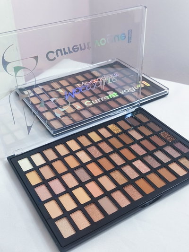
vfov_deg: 47.9
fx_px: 284
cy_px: 126
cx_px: 94
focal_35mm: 39
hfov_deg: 36.8
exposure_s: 1/99.9
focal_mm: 6.18
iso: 320
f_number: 1.65
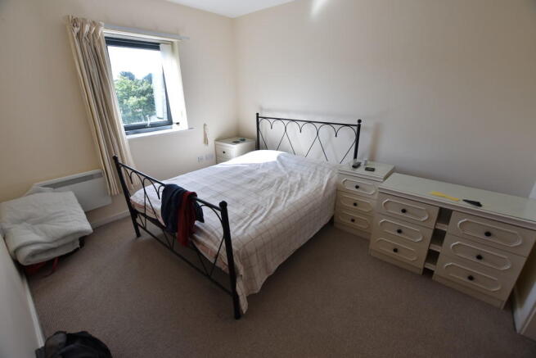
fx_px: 223
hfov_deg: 100.4
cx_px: 268
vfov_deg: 77.4
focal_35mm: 15
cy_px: 179
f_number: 4.5
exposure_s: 1/80
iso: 100
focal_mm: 10
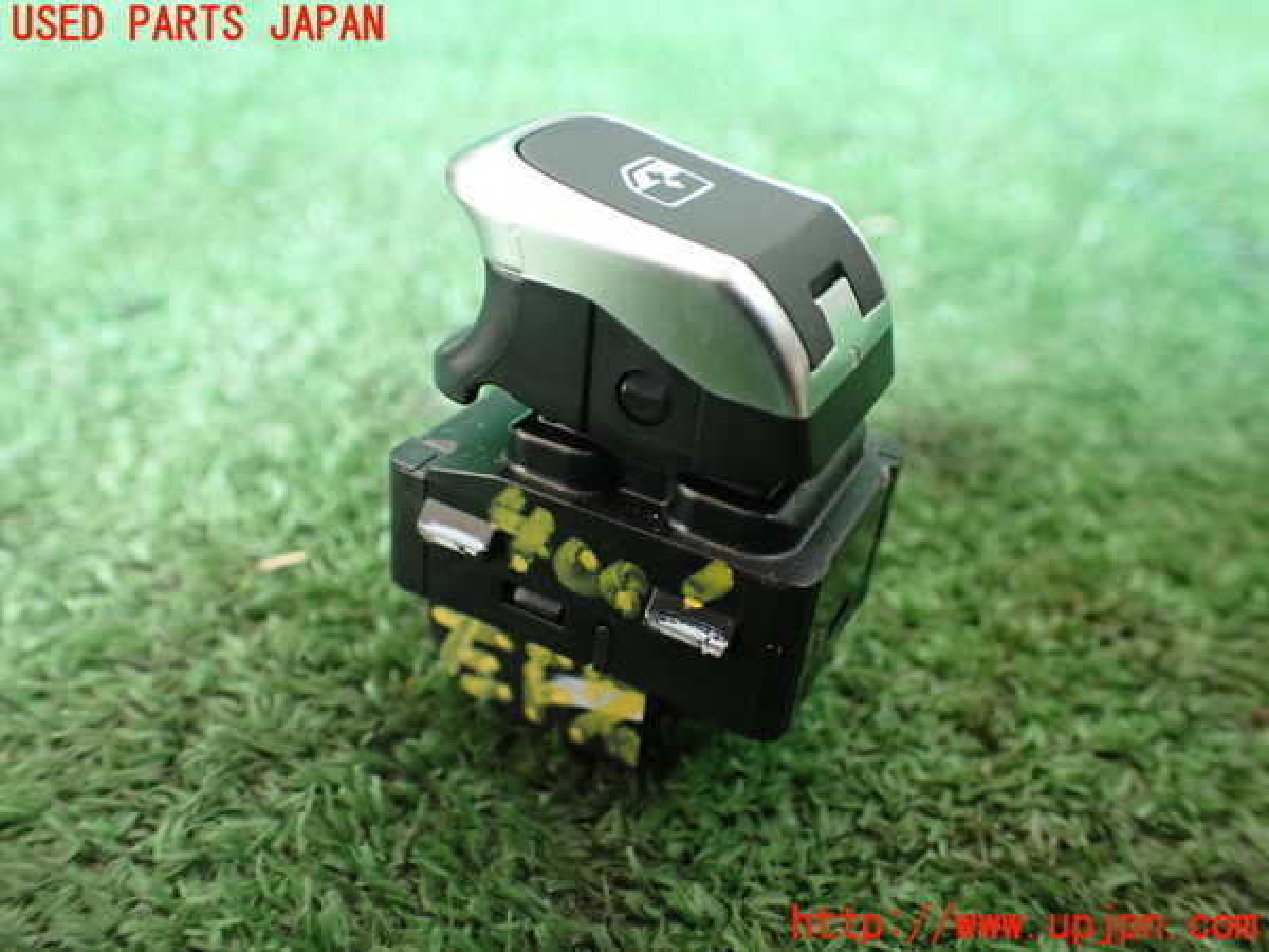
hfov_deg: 60.0
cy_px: 476
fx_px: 1100
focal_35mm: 30
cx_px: 634
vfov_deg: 46.8
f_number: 2.3
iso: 800
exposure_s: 1/60
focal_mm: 5.4
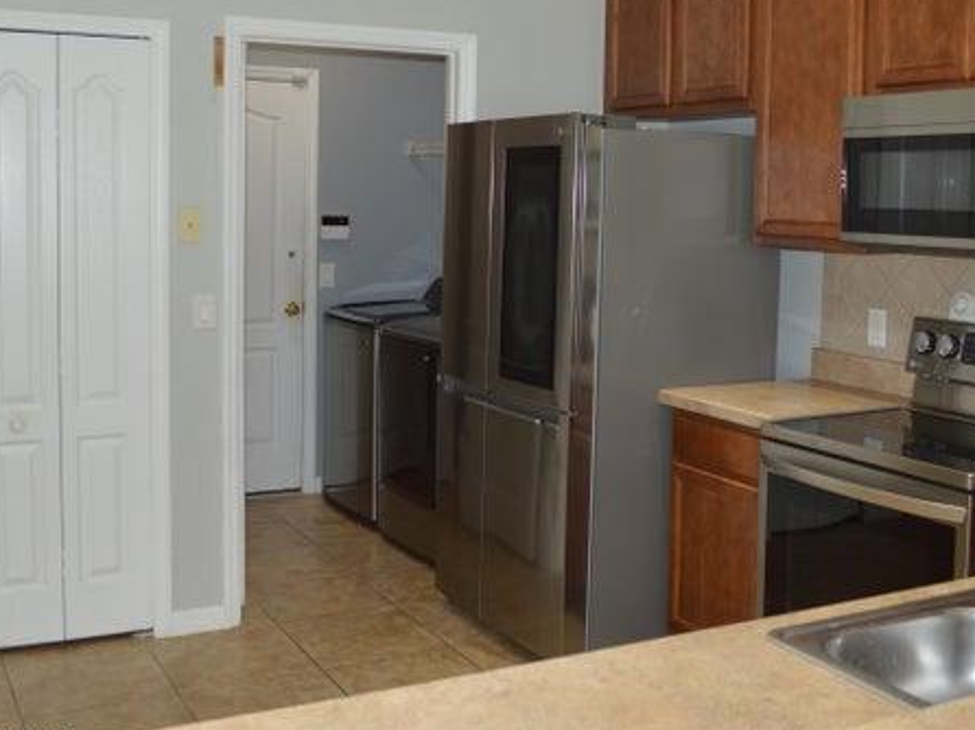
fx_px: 1182
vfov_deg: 34.1
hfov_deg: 44.8
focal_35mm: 42
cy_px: 267
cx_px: 533
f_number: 3.5
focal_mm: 18
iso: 180
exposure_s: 1/30
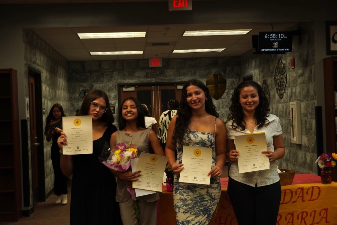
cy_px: 112
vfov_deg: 25.8
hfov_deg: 37.8
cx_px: 168
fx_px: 492
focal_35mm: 52
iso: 640
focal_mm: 35
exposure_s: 1/125
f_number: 4.5
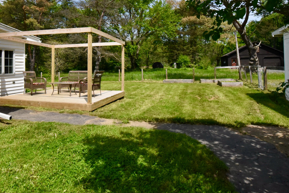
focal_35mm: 24
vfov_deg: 52.0
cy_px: 61
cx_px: 128
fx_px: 193
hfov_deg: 73.5
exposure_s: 1/3200
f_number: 16
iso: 4000
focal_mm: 14
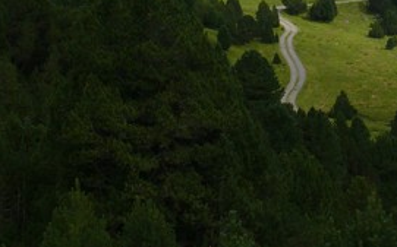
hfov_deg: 17.5
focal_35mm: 117
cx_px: 387
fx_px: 1265
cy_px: -58
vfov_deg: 11.0
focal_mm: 7.4
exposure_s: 1/320
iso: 100
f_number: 5.6
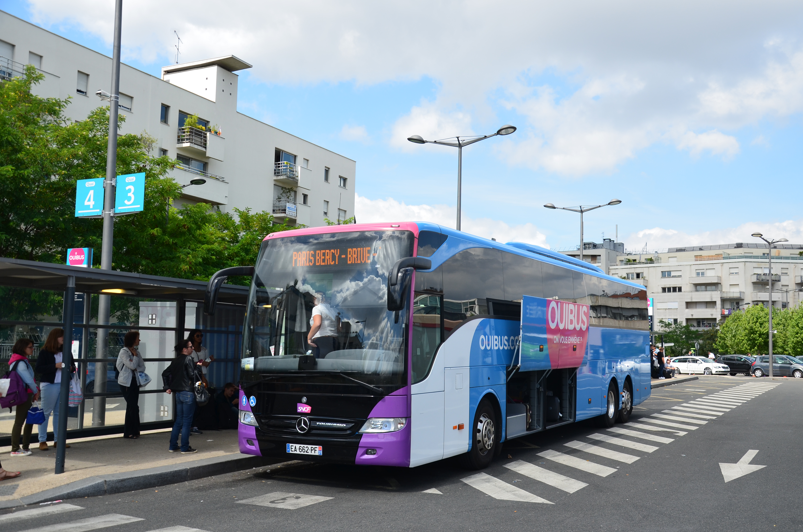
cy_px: 268
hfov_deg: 52.0
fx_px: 824
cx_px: 400
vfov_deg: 35.8
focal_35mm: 37
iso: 200
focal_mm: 24
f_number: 6.3
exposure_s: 1/500
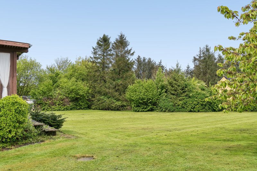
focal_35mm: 33
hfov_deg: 57.2
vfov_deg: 40.0
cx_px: 128
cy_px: 86
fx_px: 236
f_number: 7.1
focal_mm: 22
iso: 200
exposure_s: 1/250
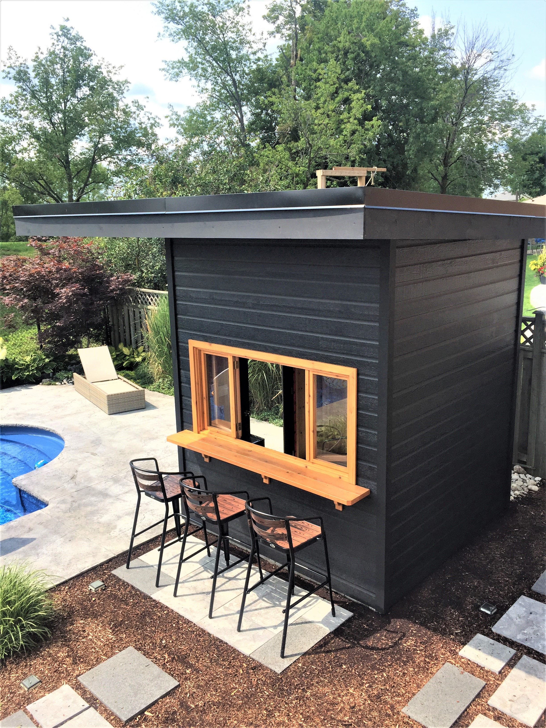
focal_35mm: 29
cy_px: 364
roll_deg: +1.2
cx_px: 273
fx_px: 610
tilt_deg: -12.2
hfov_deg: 48.2
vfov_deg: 61.7
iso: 32
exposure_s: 1/989
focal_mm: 4.15
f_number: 2.2
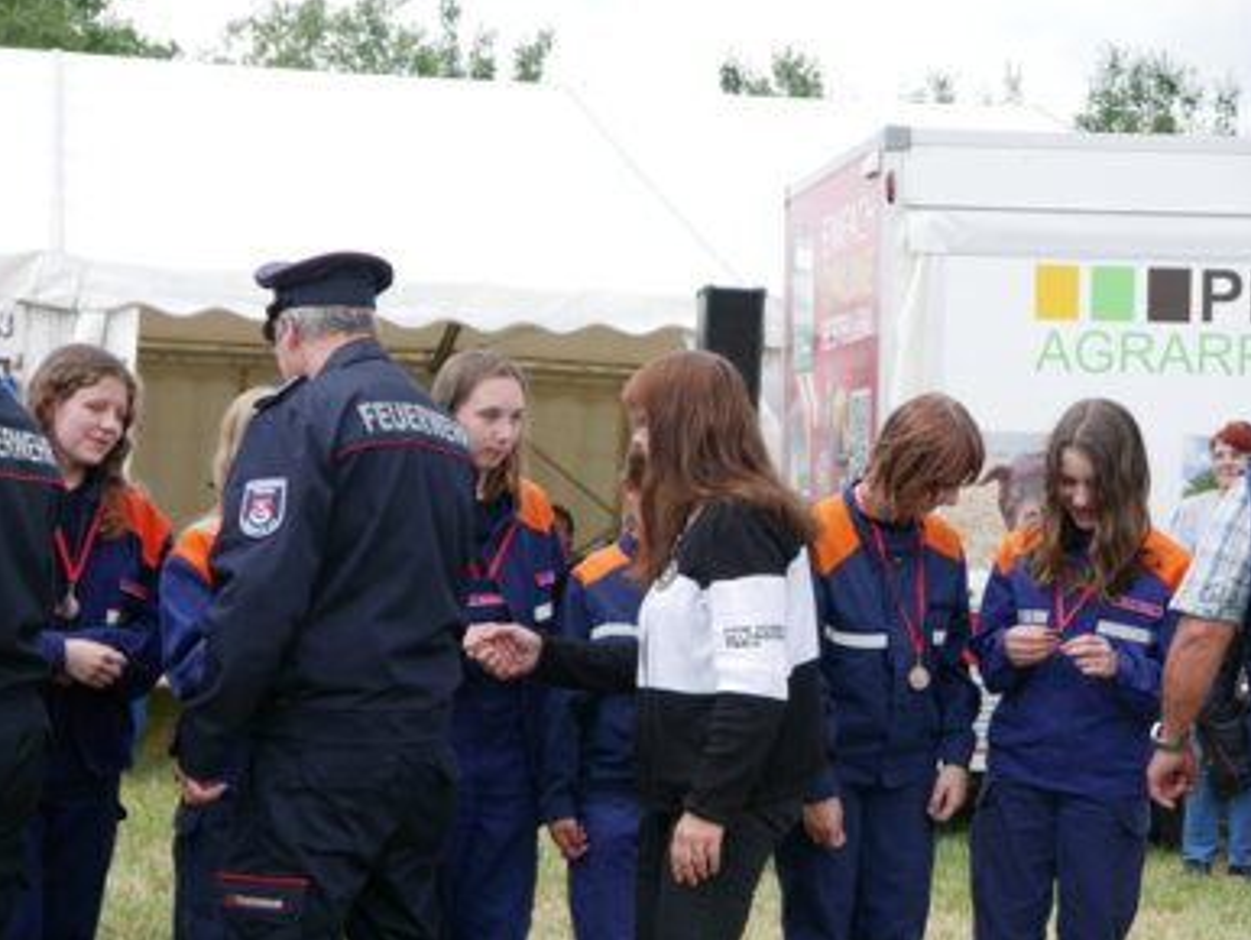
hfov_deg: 22.5
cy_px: 473
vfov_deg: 17.0
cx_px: 613
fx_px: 3146
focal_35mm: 87
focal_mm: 42
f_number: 6.3
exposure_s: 1/250
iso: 200
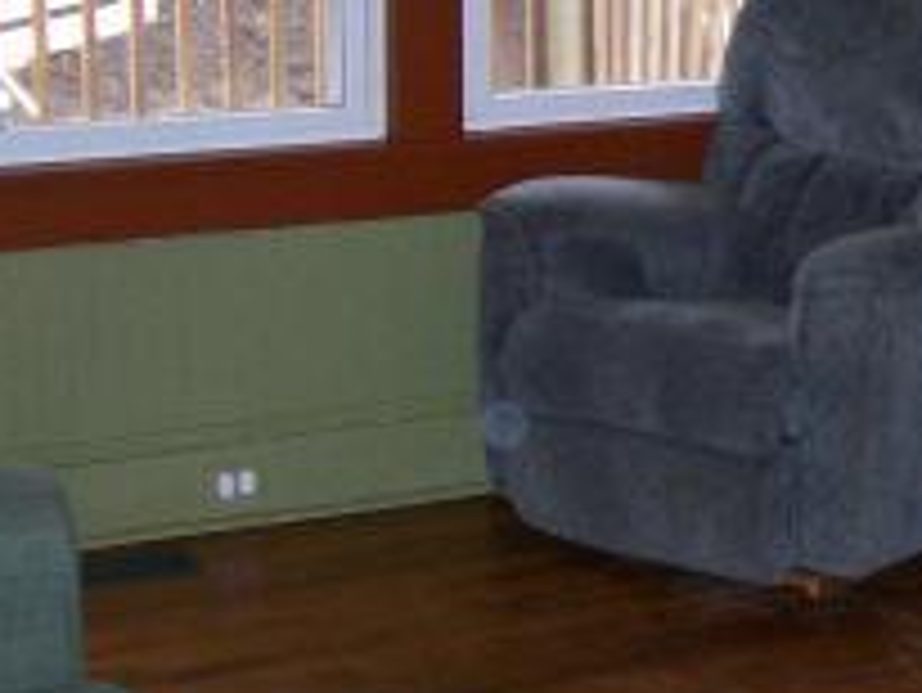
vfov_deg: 14.5
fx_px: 2718
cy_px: 225
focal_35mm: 102
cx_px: 1214
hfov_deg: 17.9
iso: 140
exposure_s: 1/64
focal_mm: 6
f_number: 2.7
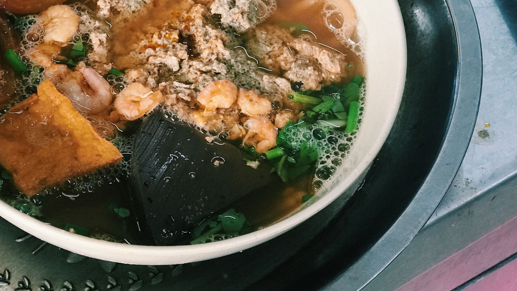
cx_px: 79
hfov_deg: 19.7
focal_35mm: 107
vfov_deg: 11.2
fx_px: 1467
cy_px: 16
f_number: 2.8
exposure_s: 1/50
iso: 80
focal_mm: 6.6
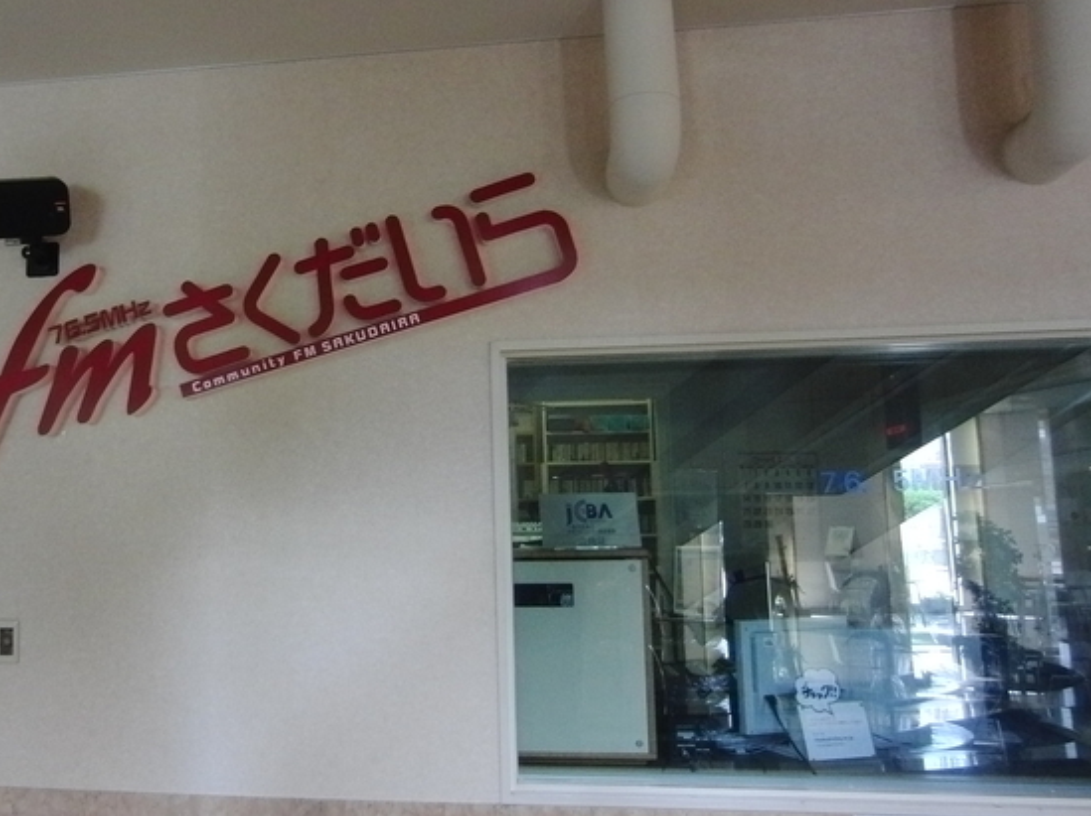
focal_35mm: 35
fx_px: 1102
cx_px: 332
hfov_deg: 51.3
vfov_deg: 40.6
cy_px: 379
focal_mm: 4.3
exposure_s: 1/50
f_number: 3.2
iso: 400
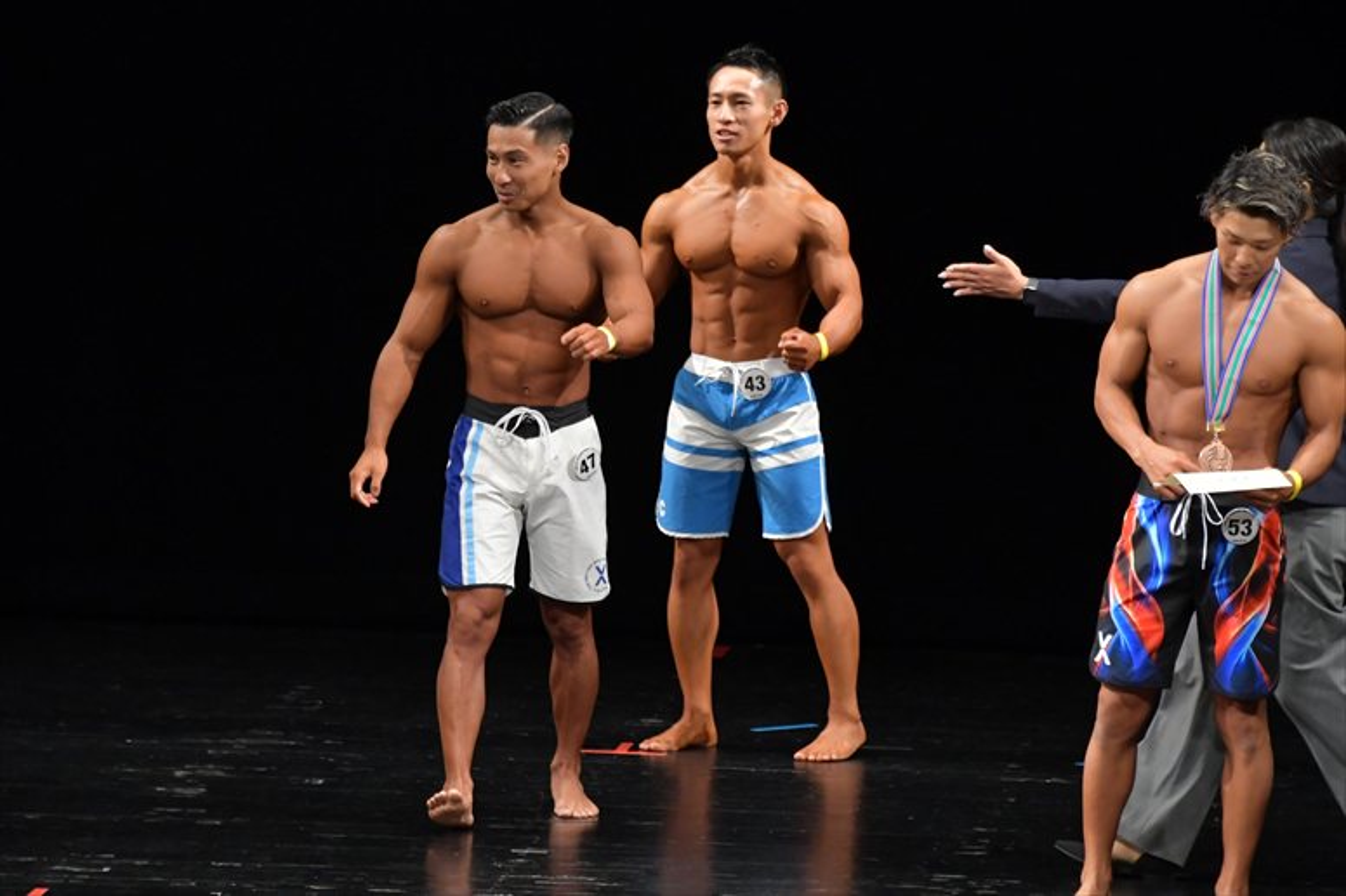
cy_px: 448
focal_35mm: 315
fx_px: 11772
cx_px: 673
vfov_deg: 4.4
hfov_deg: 6.5
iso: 3200
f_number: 5.6
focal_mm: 210
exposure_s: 1/400
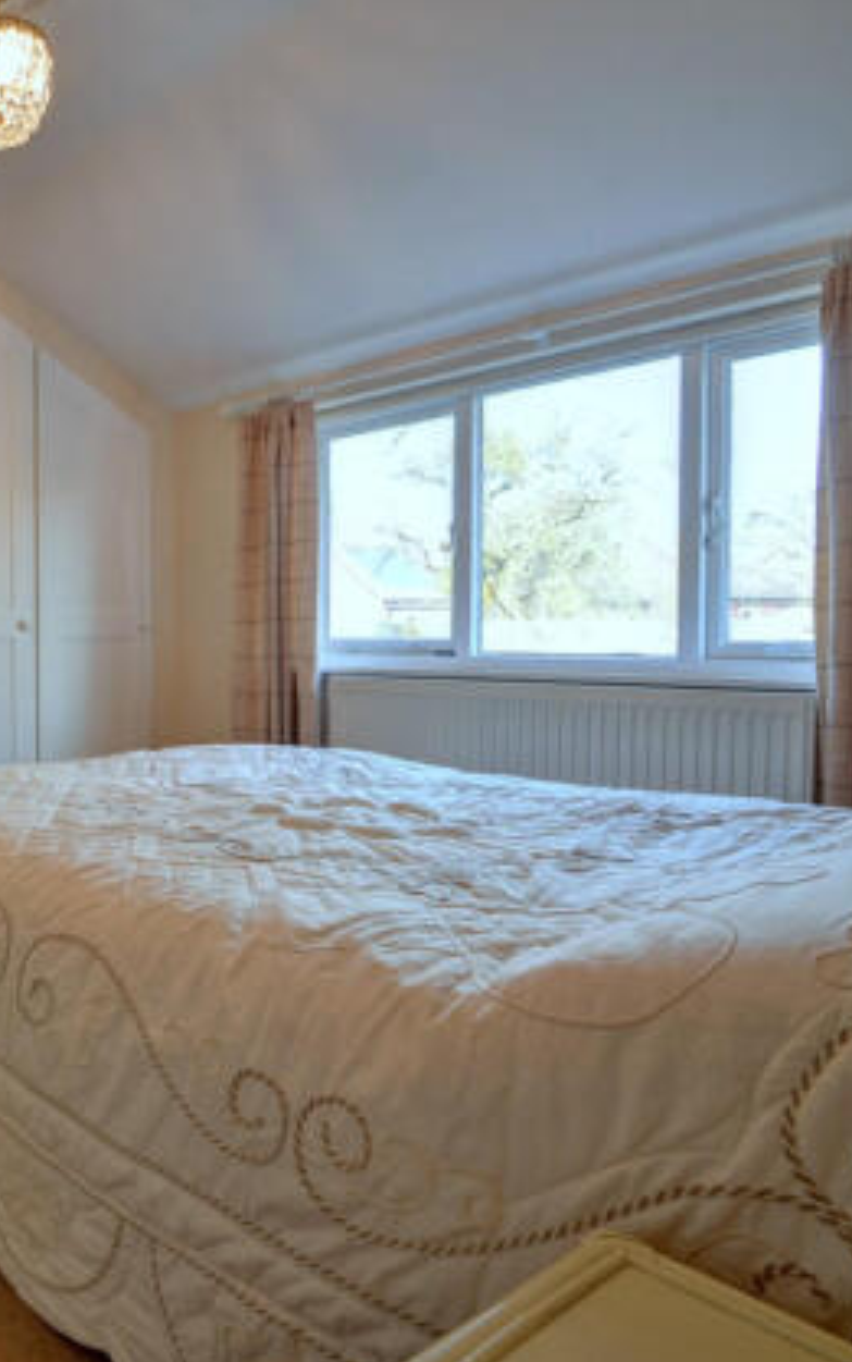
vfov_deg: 74.8
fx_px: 891
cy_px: 681
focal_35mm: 24
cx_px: -73
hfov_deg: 41.4
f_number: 10
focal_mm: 10
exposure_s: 1/10
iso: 200
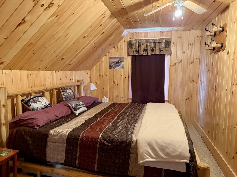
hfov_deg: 71.6
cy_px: 88
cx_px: 118
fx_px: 164
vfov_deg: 56.8
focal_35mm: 24
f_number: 1.78
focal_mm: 6.76
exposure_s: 1/40
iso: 640
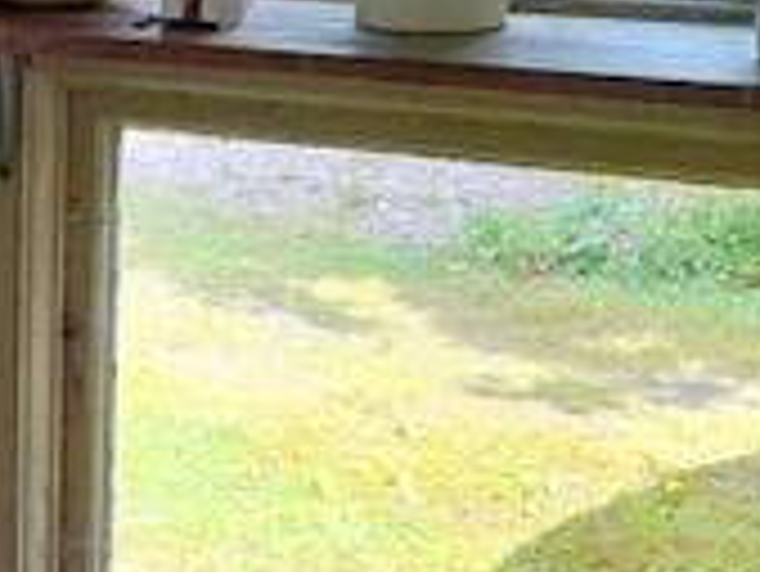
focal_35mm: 118
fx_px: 2593
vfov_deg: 12.6
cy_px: 288
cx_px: -292
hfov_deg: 15.7
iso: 32
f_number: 2
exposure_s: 1/100
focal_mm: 4.6
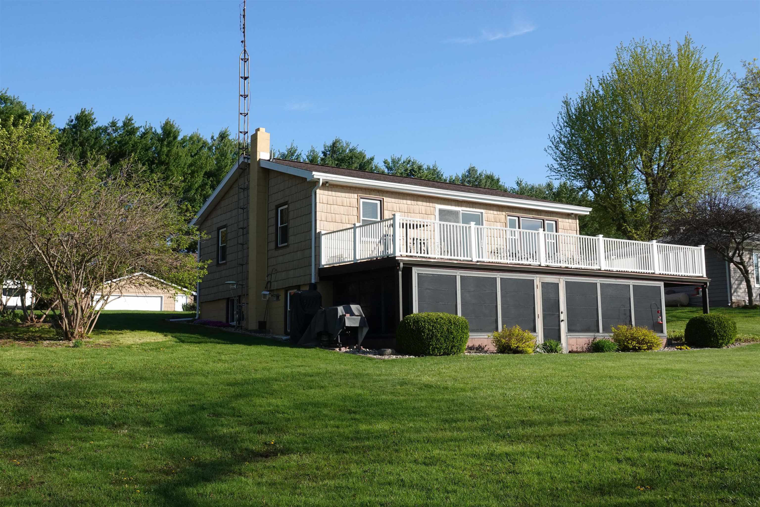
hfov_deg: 53.1
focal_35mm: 36
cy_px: 254
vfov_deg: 36.9
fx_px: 760
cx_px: 380
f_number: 7.1
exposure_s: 1/640
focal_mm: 13.31
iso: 250
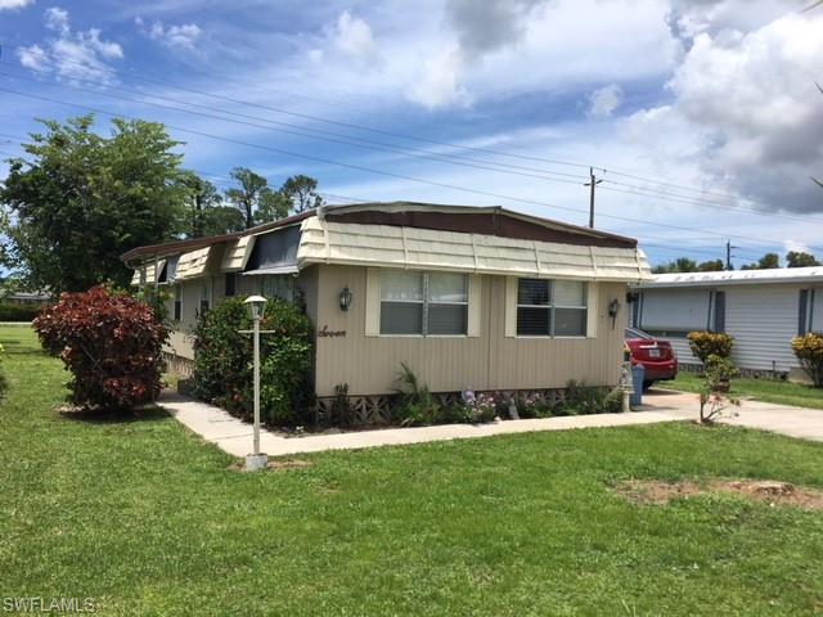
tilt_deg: +1.0
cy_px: 308
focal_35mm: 29
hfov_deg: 61.7
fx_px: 689
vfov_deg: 48.2
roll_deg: -1.3
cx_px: 412
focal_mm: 4.15
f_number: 2.2
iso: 25
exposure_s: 1/1972
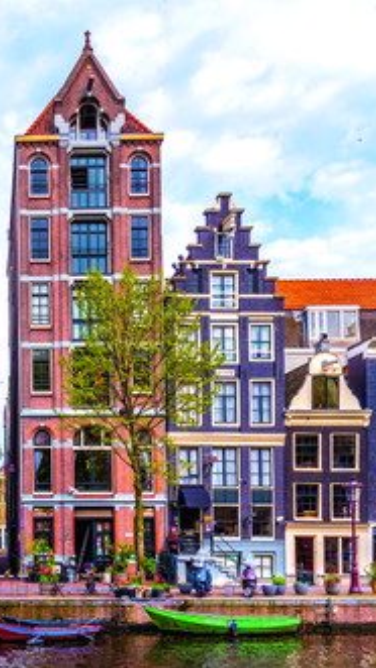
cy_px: 334
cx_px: -18
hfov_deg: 28.8
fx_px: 674
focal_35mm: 38
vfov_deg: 52.8
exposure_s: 1/60
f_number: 18
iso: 125
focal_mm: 24
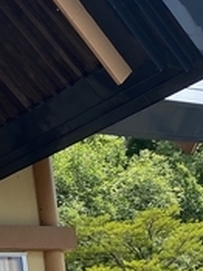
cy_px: 277
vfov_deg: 16.2
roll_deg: +3.3
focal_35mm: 119
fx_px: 932
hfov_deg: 11.3
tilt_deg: +13.5
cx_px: -201
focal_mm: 4.25
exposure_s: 1/1653
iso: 32
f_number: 1.8
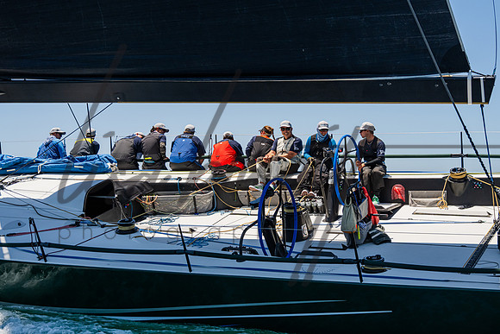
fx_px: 930
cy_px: 154
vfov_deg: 20.3
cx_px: 270
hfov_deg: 30.1
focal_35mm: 67
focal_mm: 62
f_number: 8
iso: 500
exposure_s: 1/2000
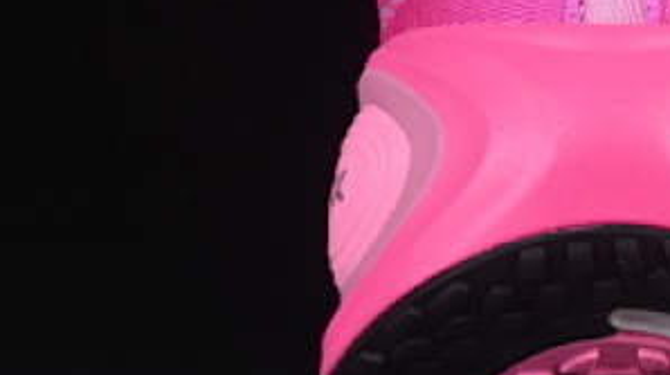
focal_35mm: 285
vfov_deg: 4.2
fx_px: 5059
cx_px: 908
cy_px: -99
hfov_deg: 7.5
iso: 160
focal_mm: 50
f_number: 8
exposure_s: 1/80
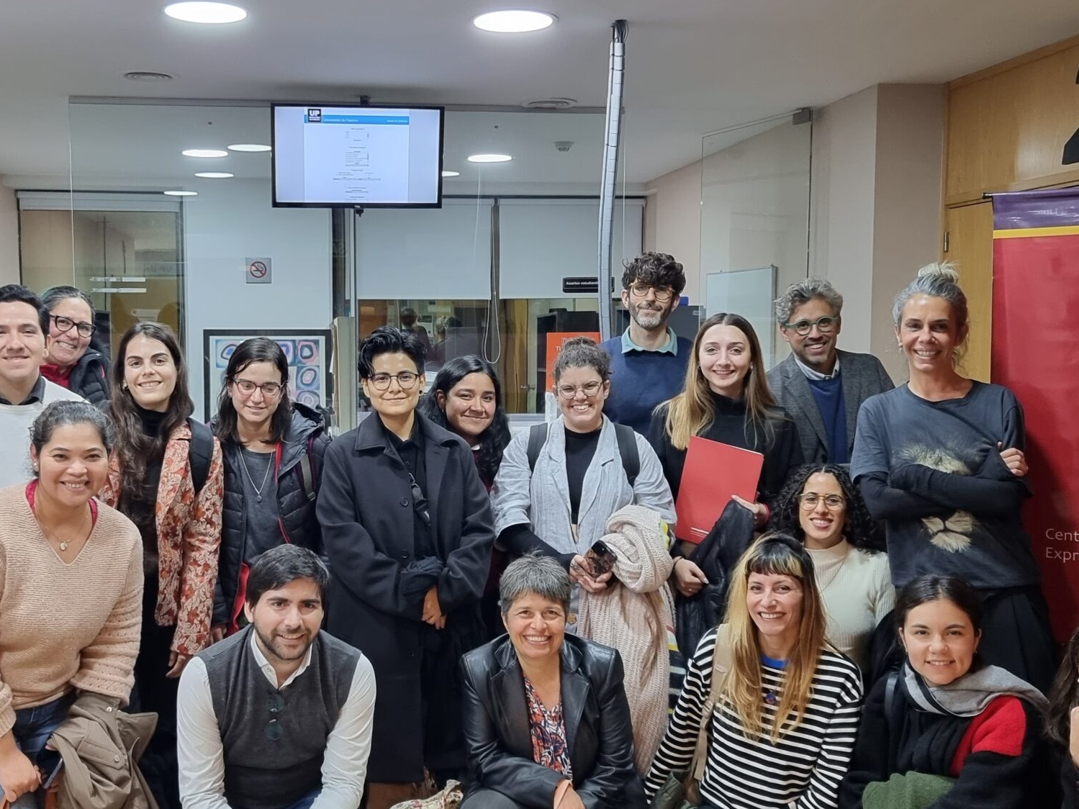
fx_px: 1278
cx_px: 453
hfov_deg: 45.6
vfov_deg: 35.0
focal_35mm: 41
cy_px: 476
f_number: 1.8
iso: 250
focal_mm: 6.7
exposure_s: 1/45
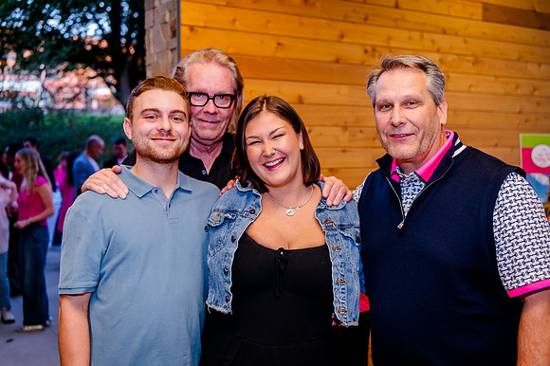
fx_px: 687
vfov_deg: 29.8
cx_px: 275
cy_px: 183
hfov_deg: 43.6
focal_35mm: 45
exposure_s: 1/160
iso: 1600
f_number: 3.5
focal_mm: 45
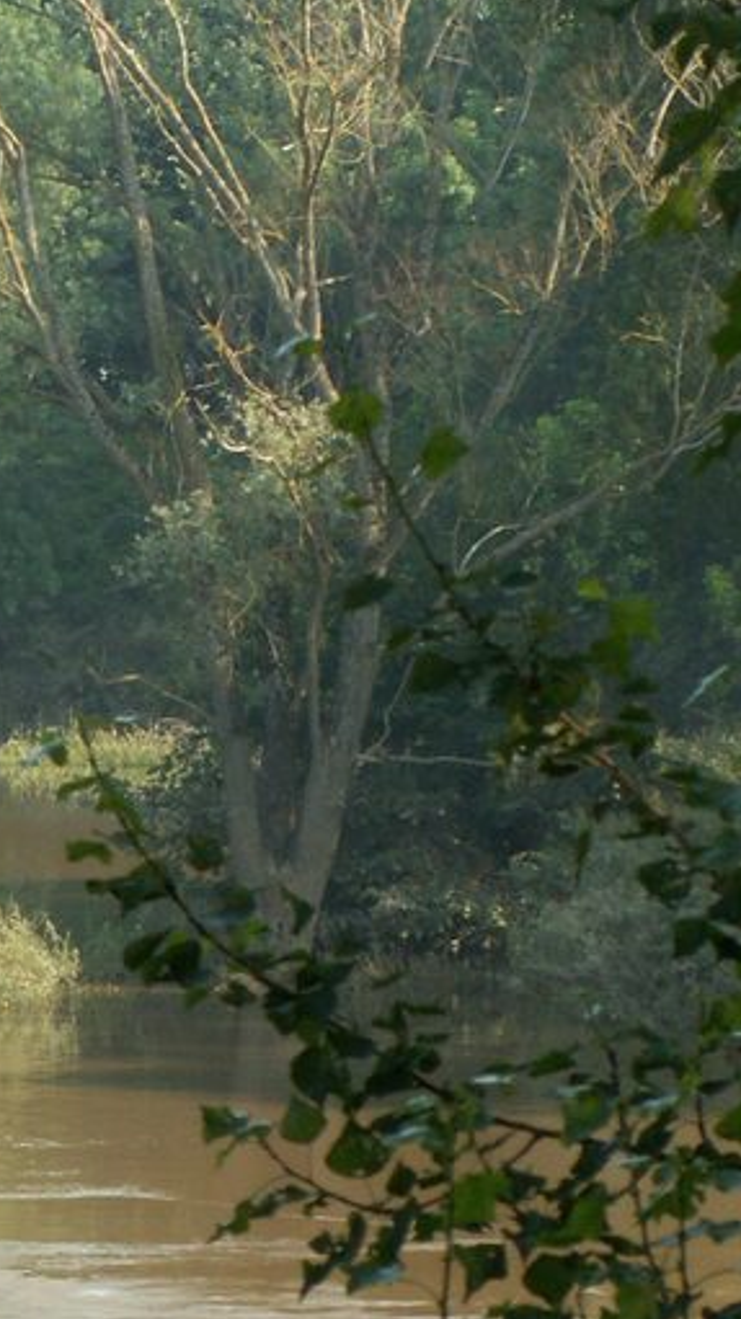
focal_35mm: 239
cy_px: 698
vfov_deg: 9.0
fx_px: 8358
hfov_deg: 5.0
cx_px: -248
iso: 50
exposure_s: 1/100
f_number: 5
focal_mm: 17.23
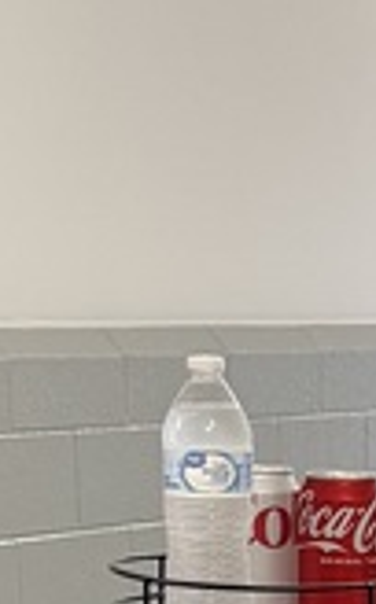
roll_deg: -0.4
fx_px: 2616
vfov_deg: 12.0
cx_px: 494
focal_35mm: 159
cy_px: 1142
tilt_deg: -17.6
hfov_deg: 8.1
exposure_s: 1/60
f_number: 1.78
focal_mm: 6.76
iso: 320
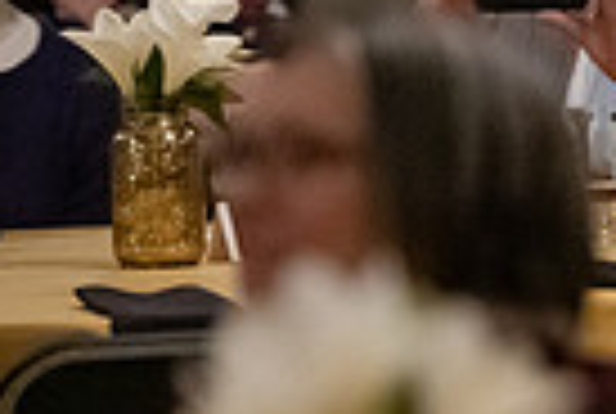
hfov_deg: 3.0
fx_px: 11592
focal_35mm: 676
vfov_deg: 2.0
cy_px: 137
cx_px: 1079
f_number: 2.8
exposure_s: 1/160
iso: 16000
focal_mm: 160
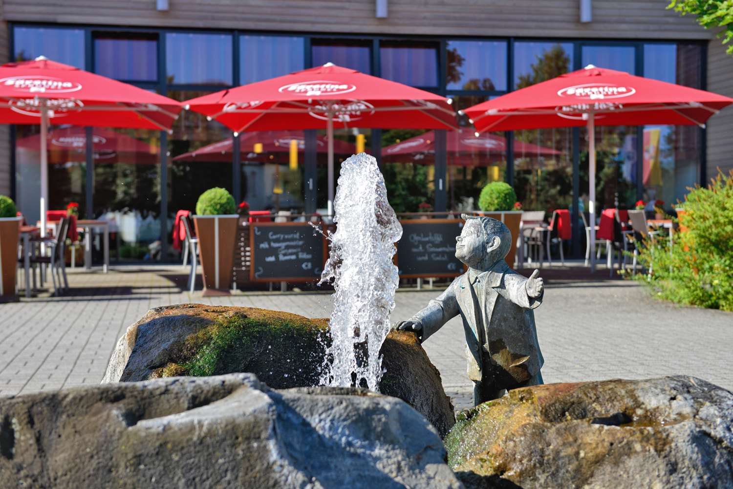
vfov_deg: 24.2
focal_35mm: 56
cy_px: 244
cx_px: 366
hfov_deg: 35.6
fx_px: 1140
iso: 200
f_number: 4.5
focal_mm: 56
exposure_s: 1/800
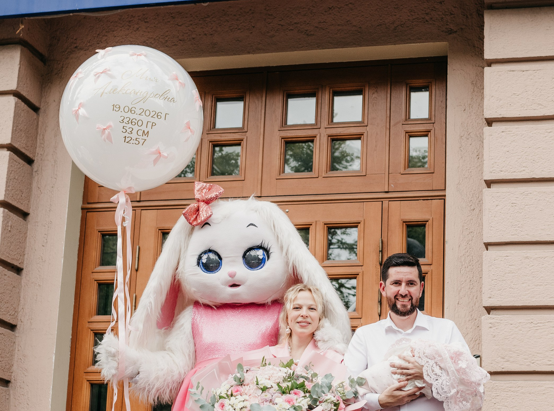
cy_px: 285
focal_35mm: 74
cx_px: 381
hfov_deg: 26.2
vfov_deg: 19.7
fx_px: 1180
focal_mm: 35
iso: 400
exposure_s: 1/640
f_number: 4
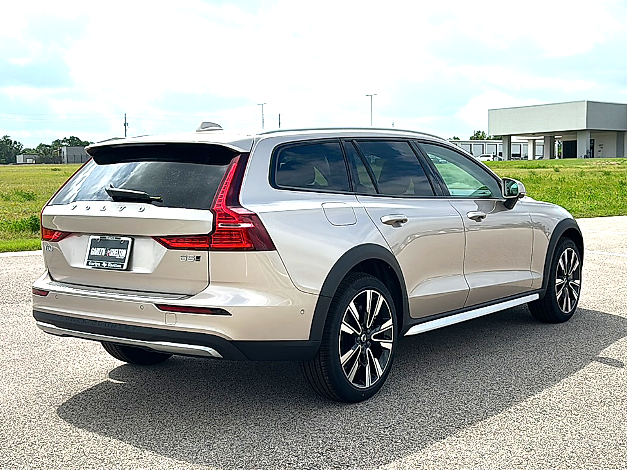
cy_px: 235
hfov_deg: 49.0
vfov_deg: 37.7
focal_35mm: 38
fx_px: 688
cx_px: 314
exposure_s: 1/6289
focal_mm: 6.86
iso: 80
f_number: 1.78
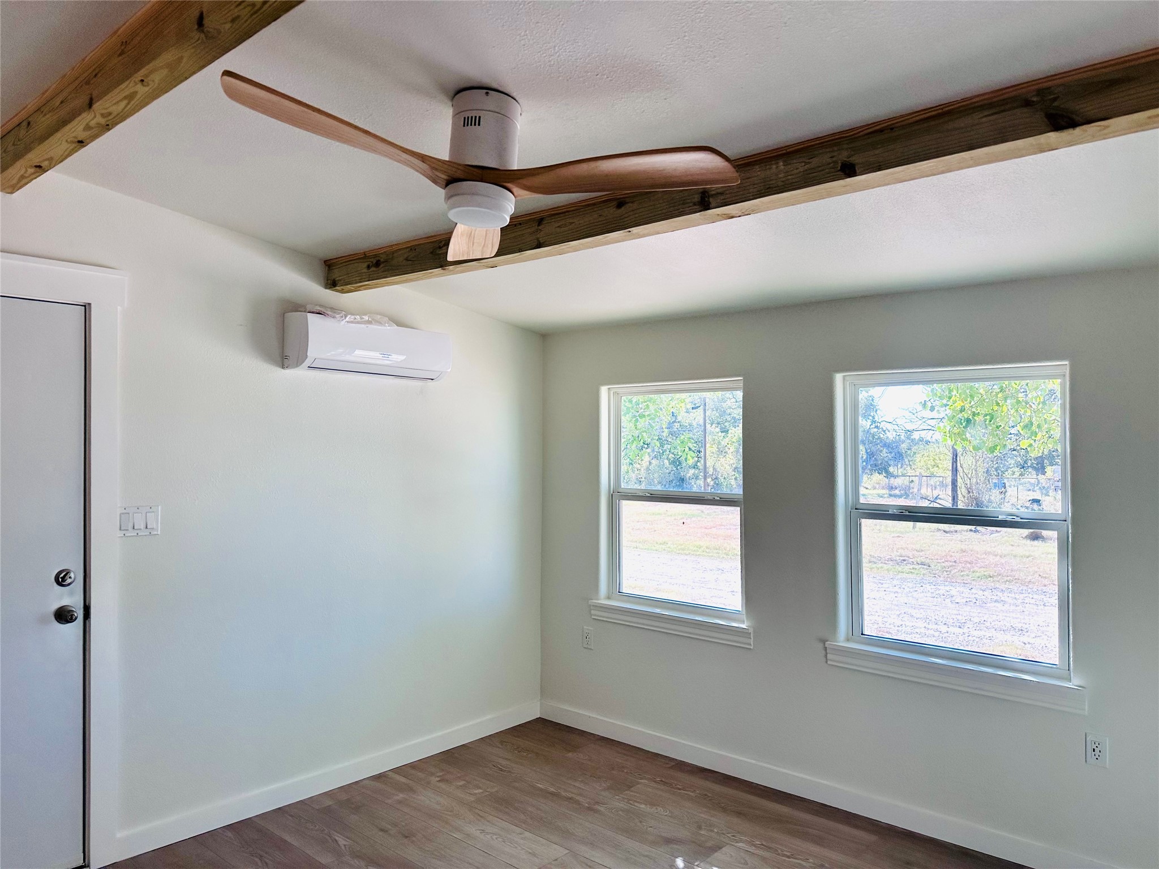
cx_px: 580
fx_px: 804
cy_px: 434
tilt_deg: +1.1
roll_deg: -0.3
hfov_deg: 71.6
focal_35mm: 24
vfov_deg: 56.8
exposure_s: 1/458
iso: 80
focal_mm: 6.86
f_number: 1.78
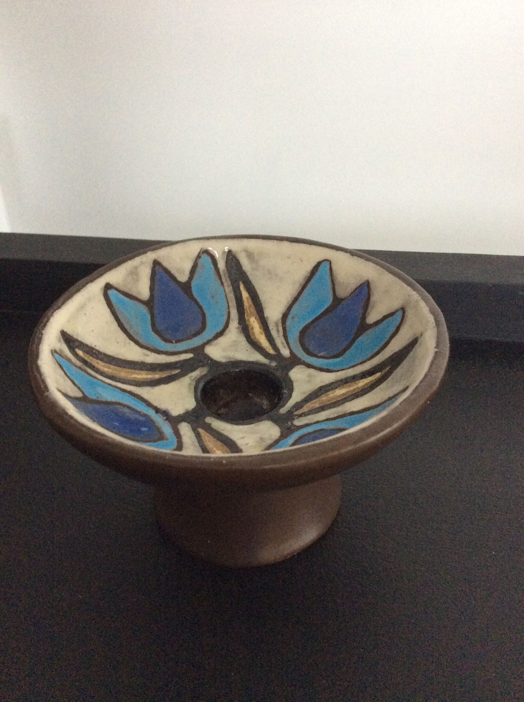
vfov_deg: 56.9
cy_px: 351
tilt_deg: -34.0
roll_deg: +1.2
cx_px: 262
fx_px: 648
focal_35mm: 32
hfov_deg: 44.1
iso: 250
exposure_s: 1/17
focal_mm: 3.3
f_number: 2.4
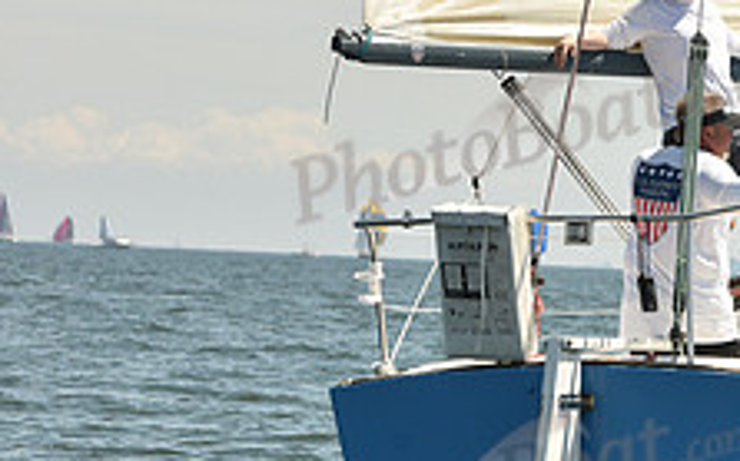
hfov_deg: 7.1
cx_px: 932
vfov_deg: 4.5
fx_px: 5884
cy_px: 264
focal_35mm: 292
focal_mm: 110
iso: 320
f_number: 8
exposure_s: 1/1250
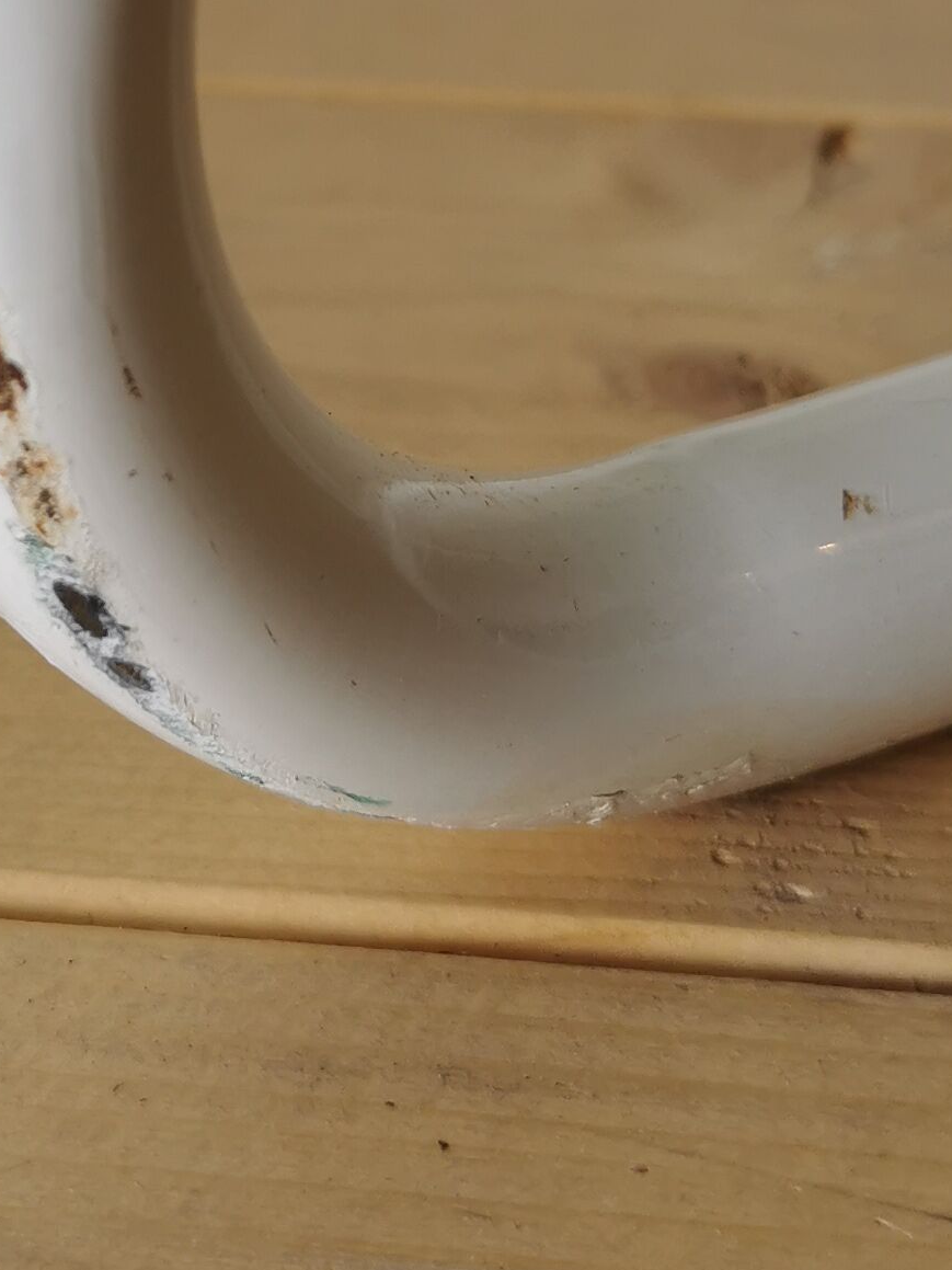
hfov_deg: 17.0
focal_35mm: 85
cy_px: 191
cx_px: 28
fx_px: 3117
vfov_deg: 22.6
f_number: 1.8
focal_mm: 5.58
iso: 50
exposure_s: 1/388
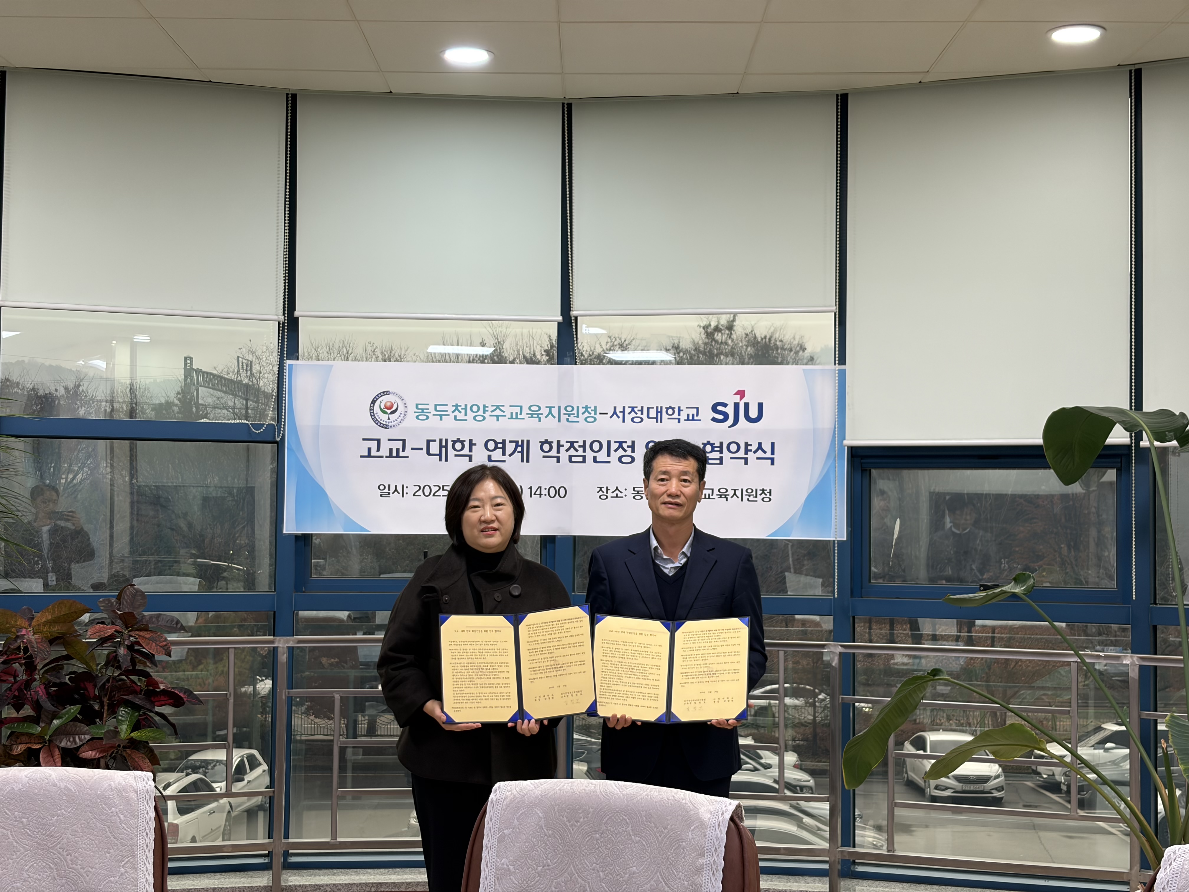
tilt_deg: +2.4
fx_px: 1786
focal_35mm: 52
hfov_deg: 36.8
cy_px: 446
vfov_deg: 28.0
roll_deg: -0.1
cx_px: 594
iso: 40
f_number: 1.6
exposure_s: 1/60
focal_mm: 5.96
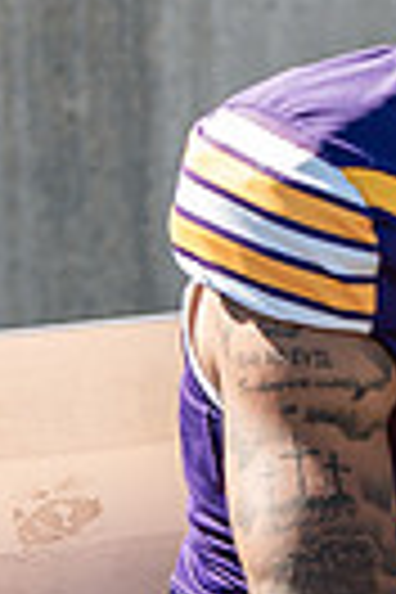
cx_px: 832
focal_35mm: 528
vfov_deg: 3.9
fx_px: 8711
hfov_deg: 2.6
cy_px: 137
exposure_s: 1/500
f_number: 3.2
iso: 125
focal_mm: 120
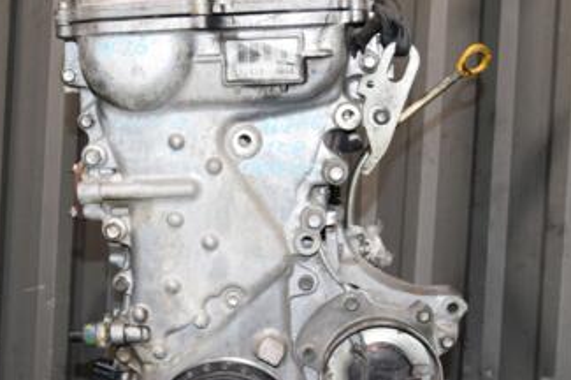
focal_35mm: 61
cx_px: 220
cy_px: 281
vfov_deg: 22.0
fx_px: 967
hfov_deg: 32.8
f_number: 5.6
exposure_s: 1/60
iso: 1600
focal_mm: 22
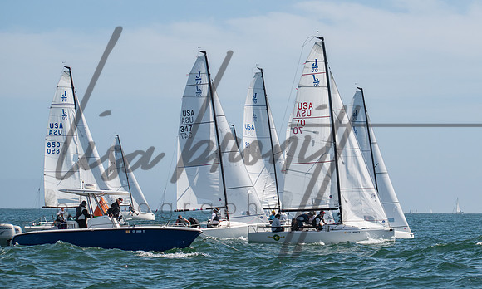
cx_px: 309
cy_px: 116
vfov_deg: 9.2
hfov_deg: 15.2
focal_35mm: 139
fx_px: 1800
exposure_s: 1/1000
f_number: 6.3
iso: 200
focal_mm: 70
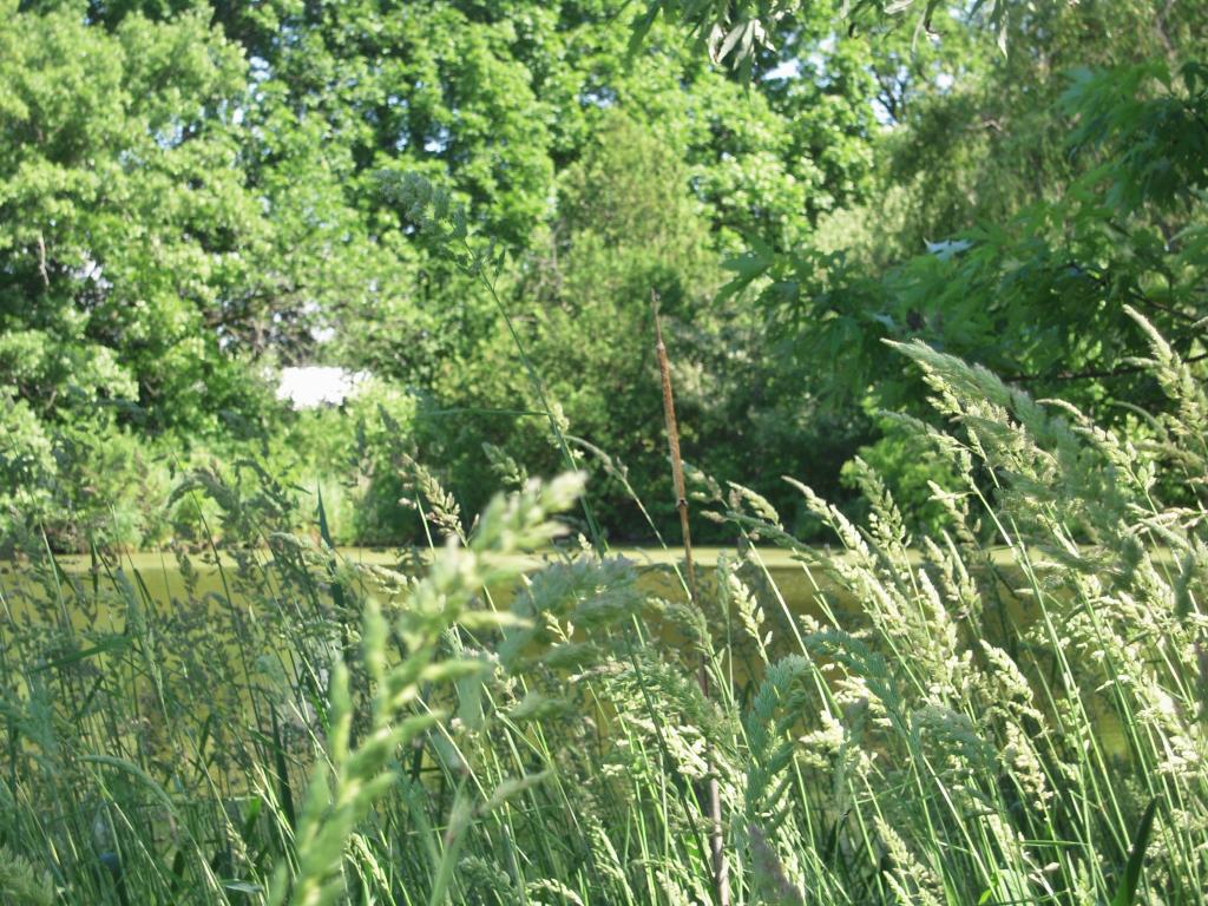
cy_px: 453
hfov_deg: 21.8
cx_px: 604
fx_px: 3141
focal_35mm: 90
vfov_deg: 16.4
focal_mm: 16.1
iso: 100
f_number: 5
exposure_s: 1/100
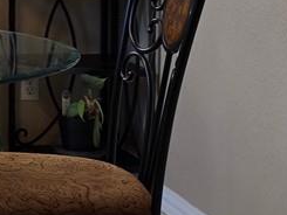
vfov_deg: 9.8
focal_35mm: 150
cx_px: -308
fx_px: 1244
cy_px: -26
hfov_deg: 11.7
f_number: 1.7
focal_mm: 6.3
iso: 20
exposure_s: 1/120
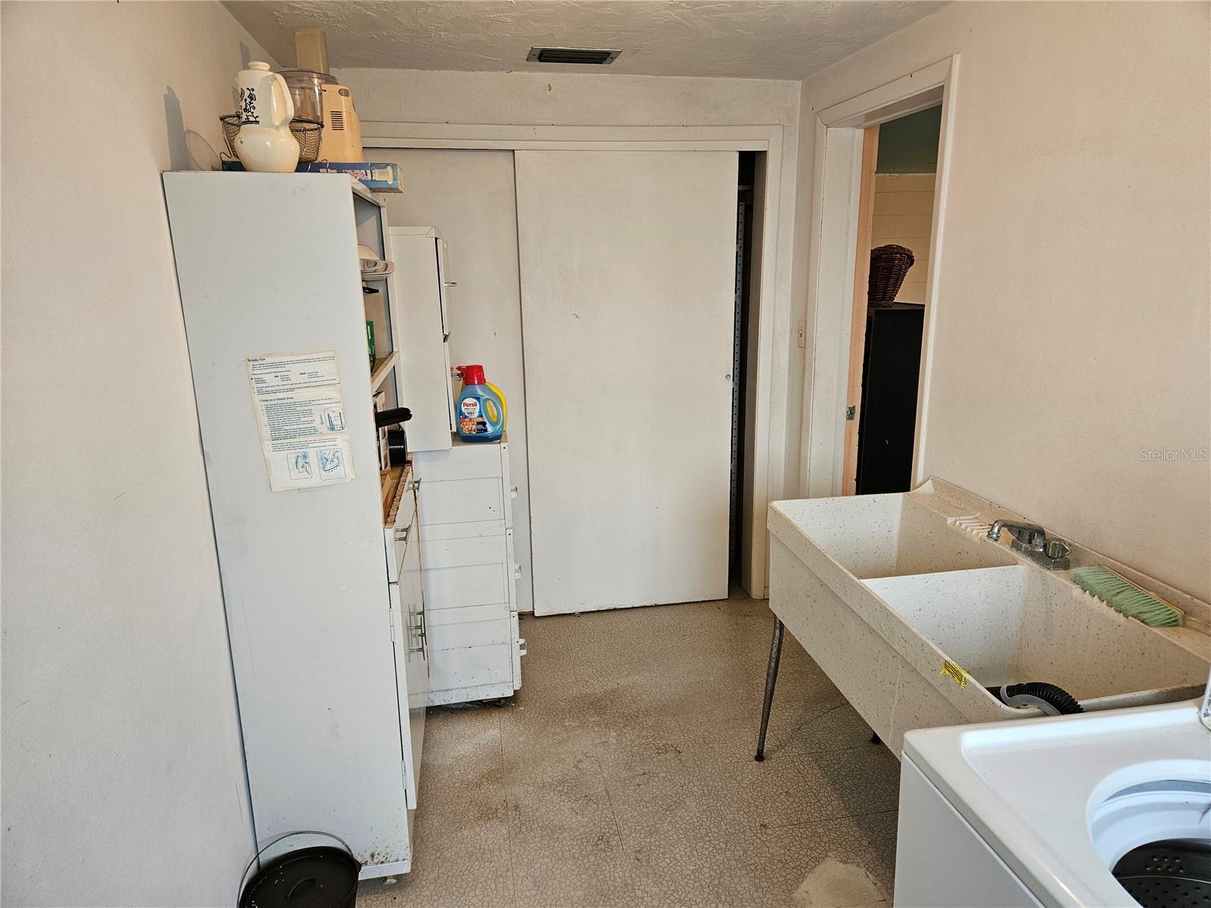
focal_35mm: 23
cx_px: 606
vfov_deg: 58.9
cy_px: 454
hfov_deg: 73.9
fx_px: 805
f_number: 1.8
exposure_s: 1/120
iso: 125
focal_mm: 5.4
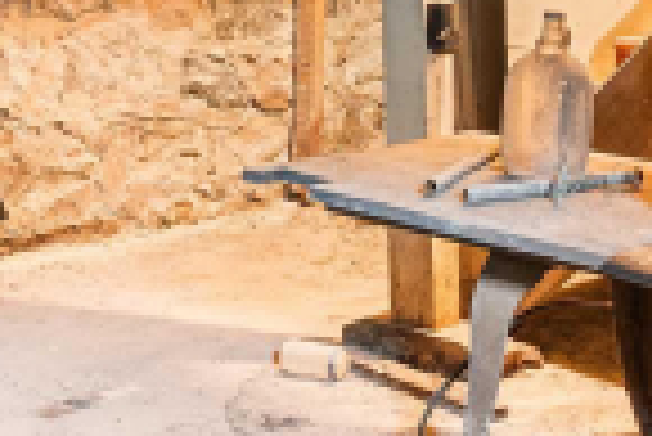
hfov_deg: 22.9
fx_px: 1595
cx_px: 477
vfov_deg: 14.7
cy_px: -171
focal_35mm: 88
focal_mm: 17
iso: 640
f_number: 6.3
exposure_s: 30
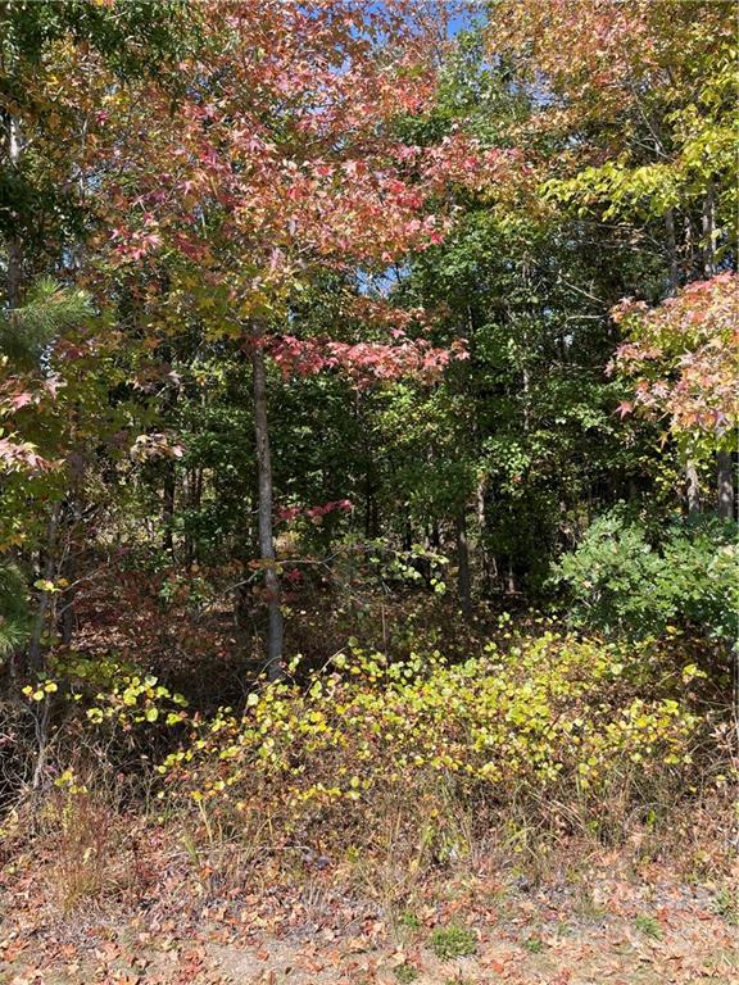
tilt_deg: -0.1
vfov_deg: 67.3
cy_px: 492
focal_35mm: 26
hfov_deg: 53.1
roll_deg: +0.8
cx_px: 370
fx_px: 740
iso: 32
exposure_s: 1/1147
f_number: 1.6
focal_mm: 4.2
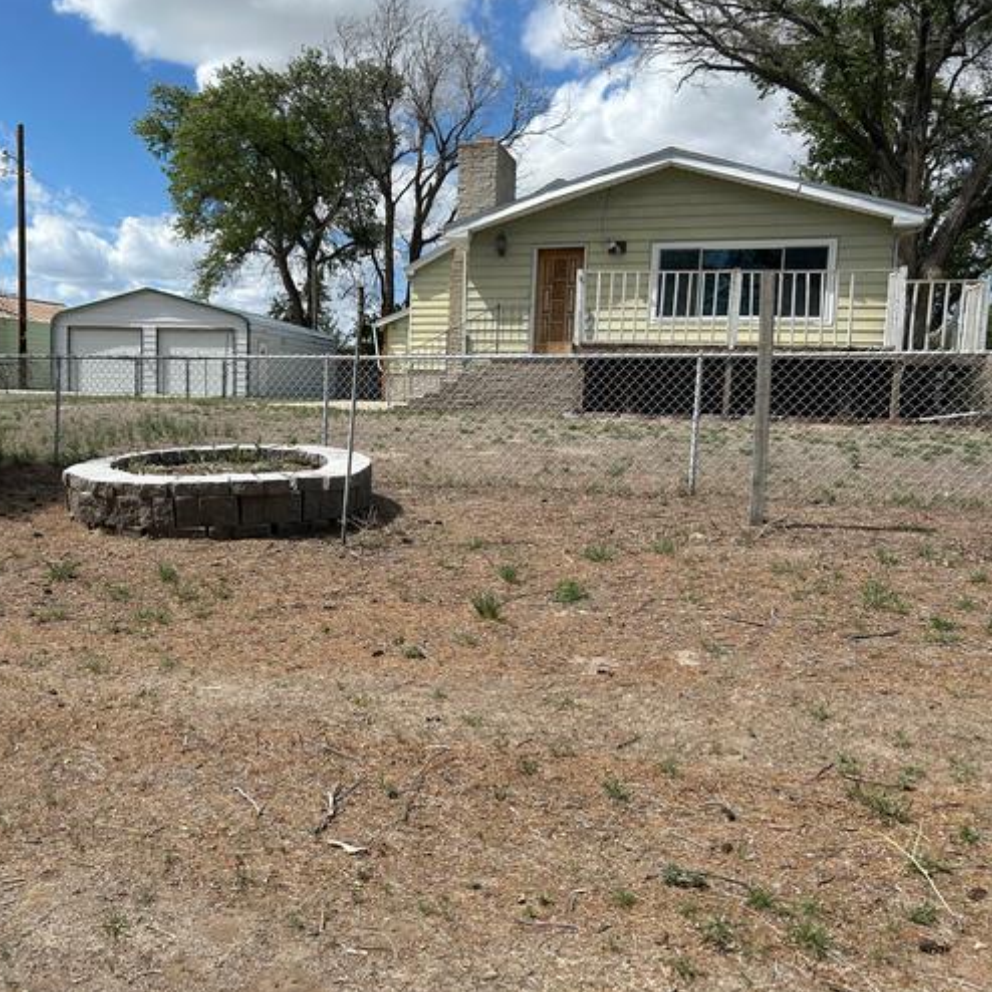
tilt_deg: -5.4
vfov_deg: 52.5
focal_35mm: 31
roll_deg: -1.1
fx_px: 1005
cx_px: 381
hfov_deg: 52.1
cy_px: 494
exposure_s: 1/5587
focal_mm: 5.7
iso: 50
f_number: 1.5
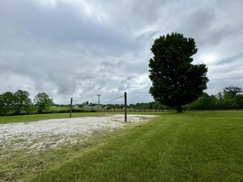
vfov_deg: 85.7
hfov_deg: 102.1
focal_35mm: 14
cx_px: 122
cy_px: 91
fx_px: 98
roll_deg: +0.7
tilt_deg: +9.3
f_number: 2.2
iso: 50
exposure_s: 1/2146
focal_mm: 2.22
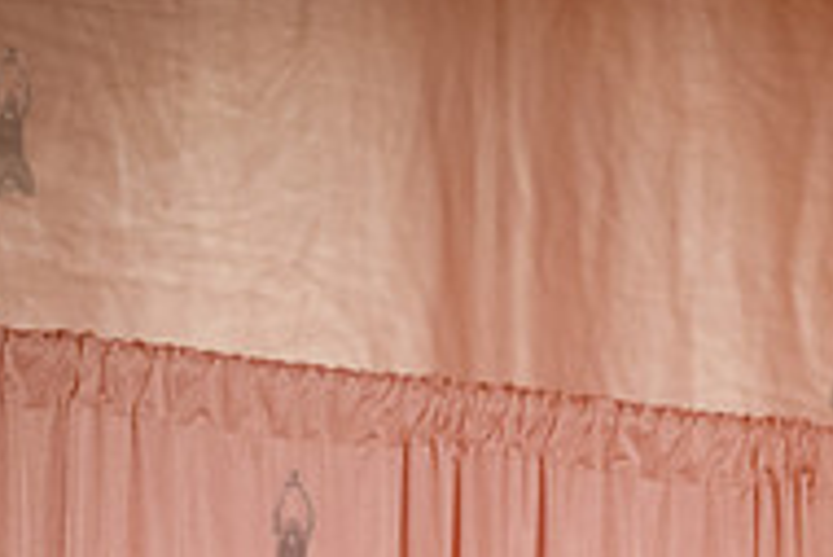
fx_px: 8822
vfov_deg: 3.6
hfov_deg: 5.4
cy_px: 757
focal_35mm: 381
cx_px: 855
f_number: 4
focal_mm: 125
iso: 4000
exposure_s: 1/200
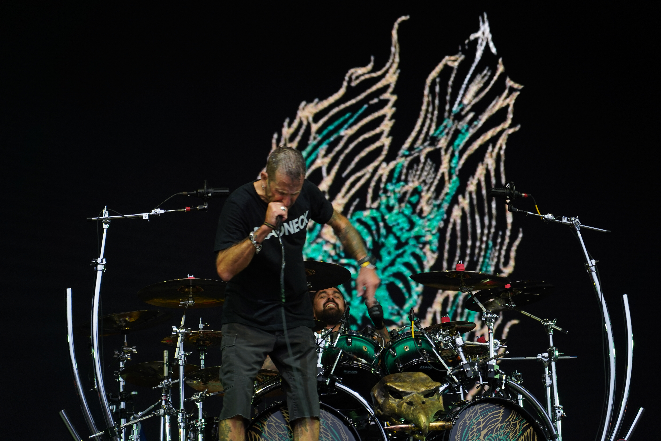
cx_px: 330
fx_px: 1928
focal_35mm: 105
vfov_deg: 13.0
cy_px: 220
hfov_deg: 19.5
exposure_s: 1/125
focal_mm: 105
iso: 250
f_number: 4
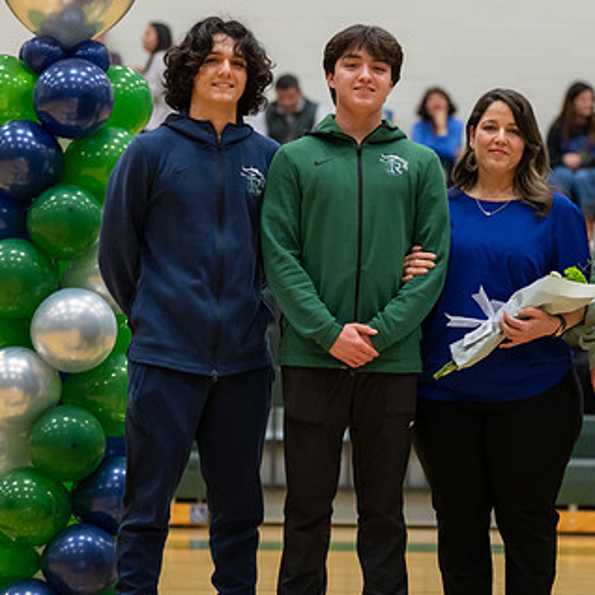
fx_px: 3014
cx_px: 387
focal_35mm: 155
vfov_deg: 11.3
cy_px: 257
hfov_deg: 11.3
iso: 3200
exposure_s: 1/320
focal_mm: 100
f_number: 2.8
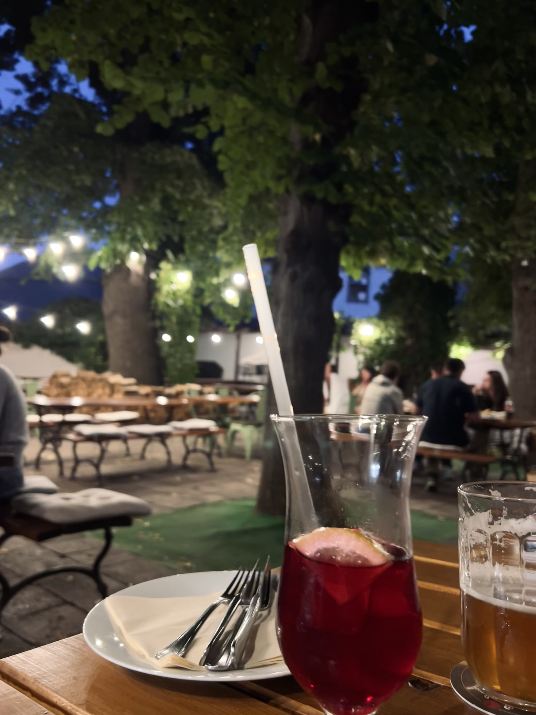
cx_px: 268
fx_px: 537
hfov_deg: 53.1
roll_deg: -3.4
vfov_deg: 67.3
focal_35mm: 26
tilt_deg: +5.1
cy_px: 358
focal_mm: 5.7
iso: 500
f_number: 1.5
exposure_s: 1/25
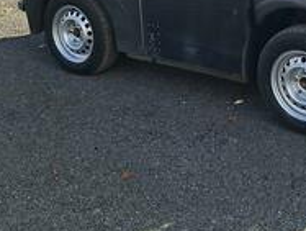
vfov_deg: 19.9
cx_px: 273
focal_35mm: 70
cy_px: -41
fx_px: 620
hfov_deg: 26.8
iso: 50
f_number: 1.8
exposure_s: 1/1013
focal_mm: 5.54
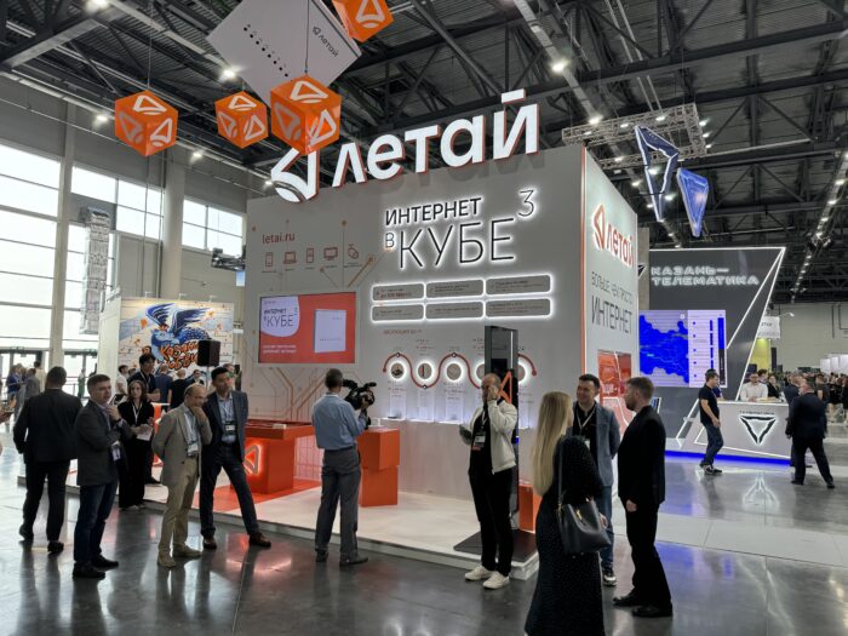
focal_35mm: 24
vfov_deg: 56.8
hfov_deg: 71.6
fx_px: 588
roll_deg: +0.1
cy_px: 318
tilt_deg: +5.5
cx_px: 424
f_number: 1.78
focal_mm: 6.76
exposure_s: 1/121
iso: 64
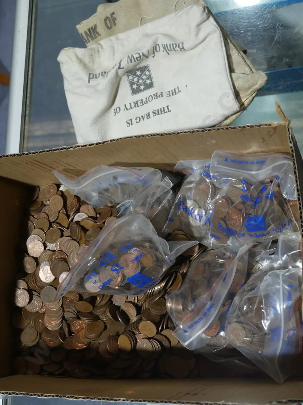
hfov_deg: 31.5
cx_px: 152
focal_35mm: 46
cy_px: 202
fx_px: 537
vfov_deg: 41.2
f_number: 5.6
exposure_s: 1/60
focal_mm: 23
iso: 400
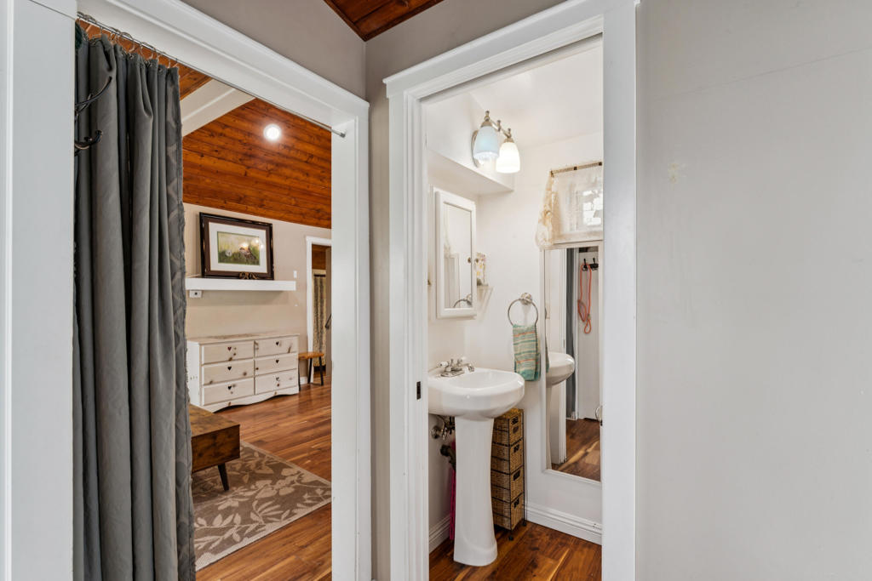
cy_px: 290
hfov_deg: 95.3
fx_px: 397
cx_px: 436
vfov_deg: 72.4
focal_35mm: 16
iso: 100
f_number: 13
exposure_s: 1/1.67
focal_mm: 16.4
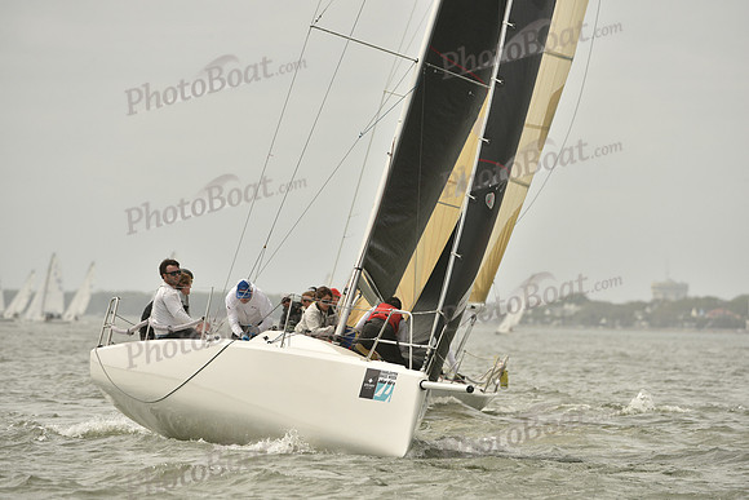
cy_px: 250
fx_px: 6243
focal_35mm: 300
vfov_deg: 4.6
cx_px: 374
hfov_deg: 6.9
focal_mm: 300
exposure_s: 1/1250
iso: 320
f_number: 8
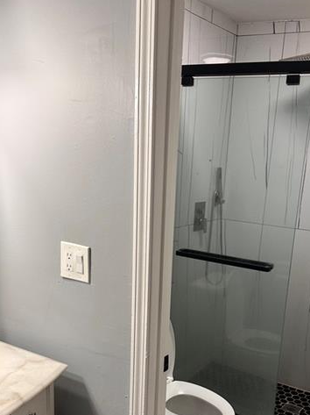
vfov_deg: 46.9
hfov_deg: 36.7
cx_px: 180
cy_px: 288
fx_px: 466
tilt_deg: -13.3
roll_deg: -3.4
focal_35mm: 39
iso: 125
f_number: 1.78
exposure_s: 1/120
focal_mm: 6.86
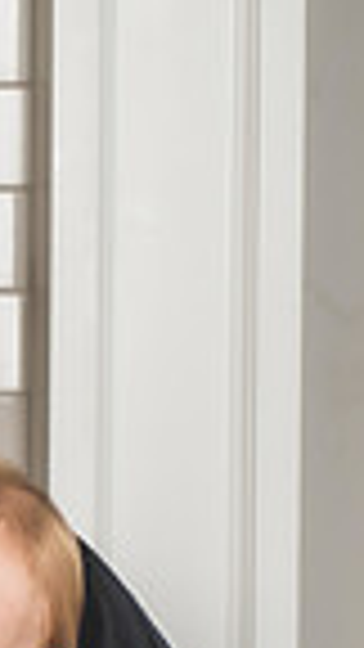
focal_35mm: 215
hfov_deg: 5.3
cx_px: -780
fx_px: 3689
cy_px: 538
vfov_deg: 10.0
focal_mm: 50
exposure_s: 1/125
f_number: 2.8
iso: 200
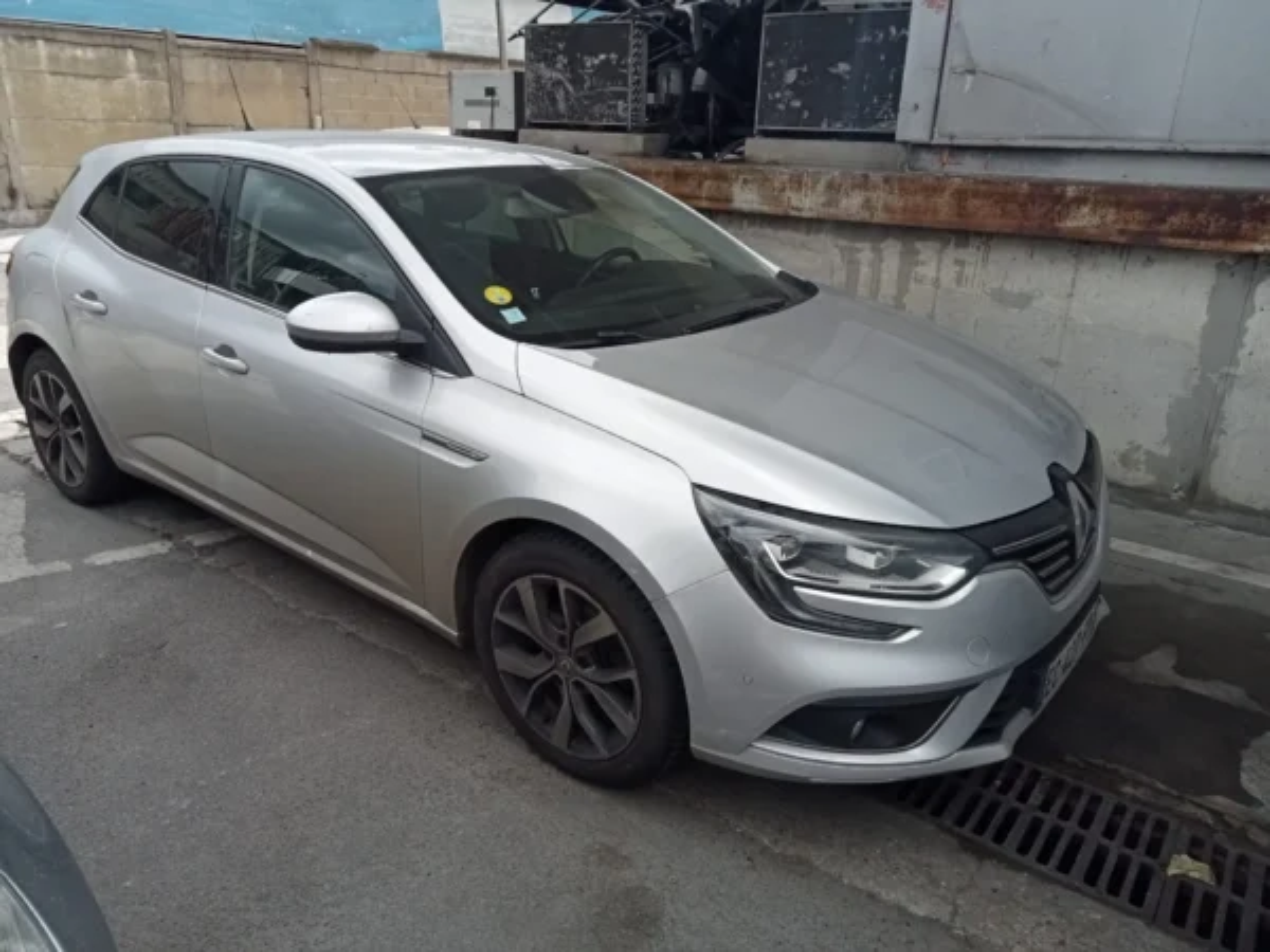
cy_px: 476
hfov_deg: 63.4
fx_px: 1027
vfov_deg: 49.7
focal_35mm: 28
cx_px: 635
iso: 103
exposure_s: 1/622
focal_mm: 3.46
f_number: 2.2
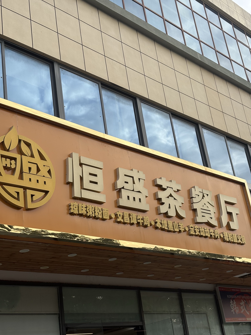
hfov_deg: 28.0
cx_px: 126
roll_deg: +8.4
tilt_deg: +24.3
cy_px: 168
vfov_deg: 36.8
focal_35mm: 52
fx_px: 503
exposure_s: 1/1136
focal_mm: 5.96
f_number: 1.6
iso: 32
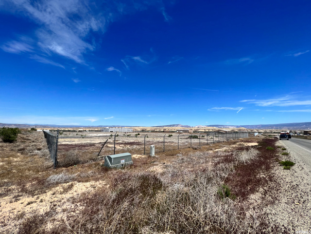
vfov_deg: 89.9
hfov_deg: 106.2
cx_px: 156
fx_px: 117
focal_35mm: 13
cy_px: 117
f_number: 1.8
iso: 32
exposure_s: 1/2421
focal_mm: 1.57
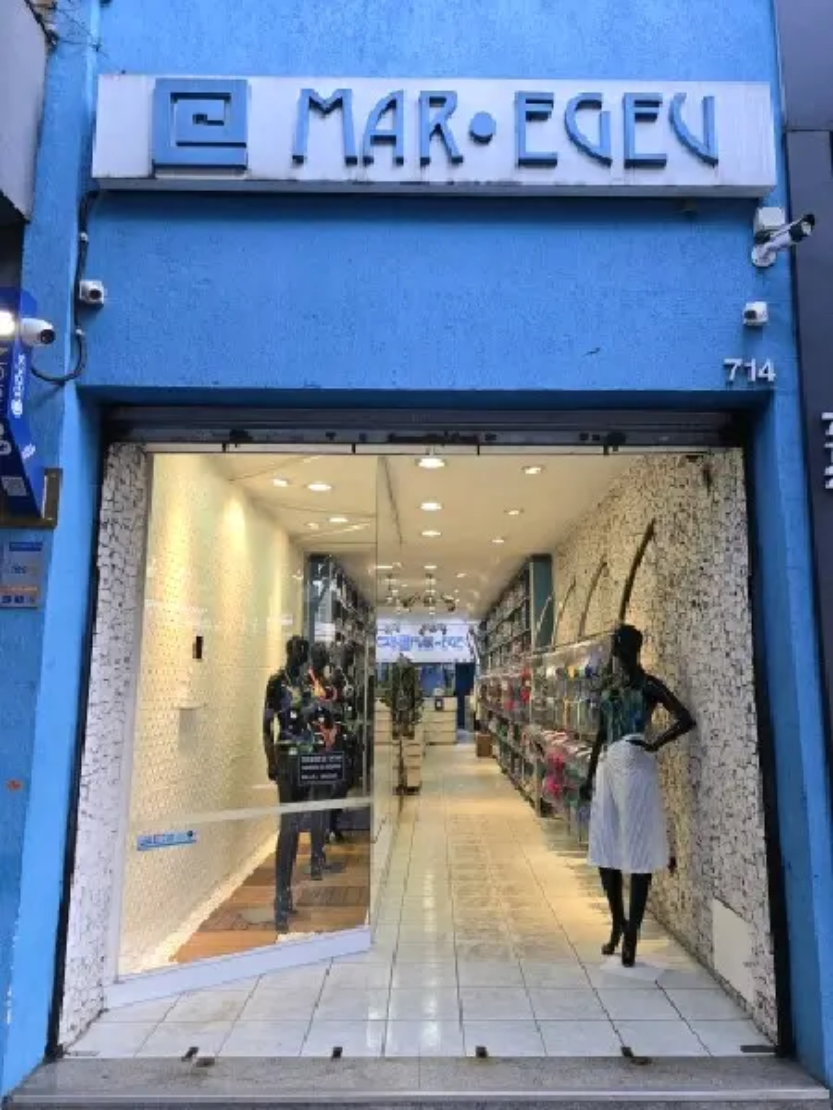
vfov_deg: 73.9
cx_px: 416
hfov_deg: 58.9
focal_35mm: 23
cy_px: 555
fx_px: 738
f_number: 1.7
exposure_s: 1/120
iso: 160
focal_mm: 6.3
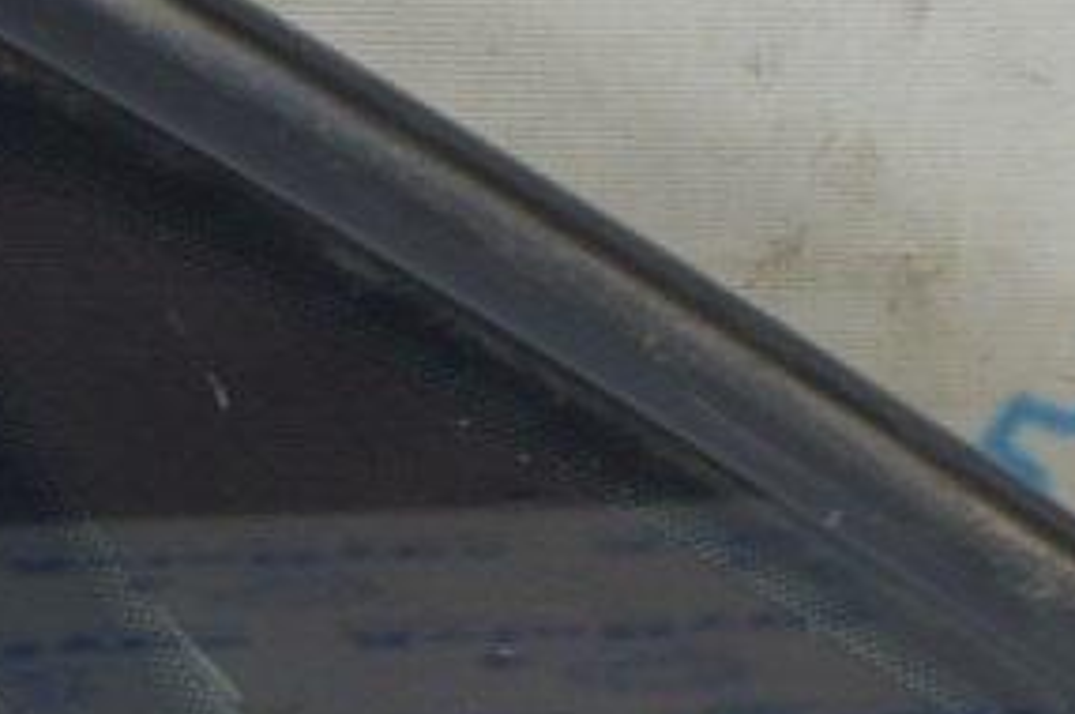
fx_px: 5130
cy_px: 648
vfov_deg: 7.9
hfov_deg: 12.0
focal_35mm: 172
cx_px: 635
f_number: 5.6
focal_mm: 32
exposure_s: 1/20
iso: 400
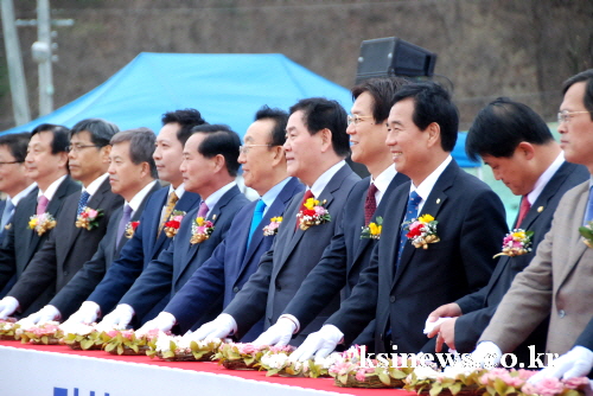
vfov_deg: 7.1
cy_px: 198
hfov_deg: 10.5
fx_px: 3214
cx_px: 296
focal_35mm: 195
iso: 1000
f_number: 5.6
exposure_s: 1/500
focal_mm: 130
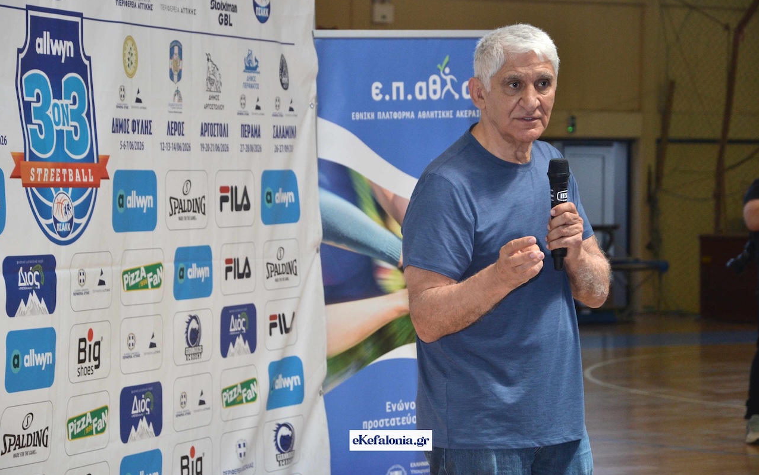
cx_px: 380
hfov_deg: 15.1
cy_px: 231
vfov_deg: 9.5
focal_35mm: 138
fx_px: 2855
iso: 800
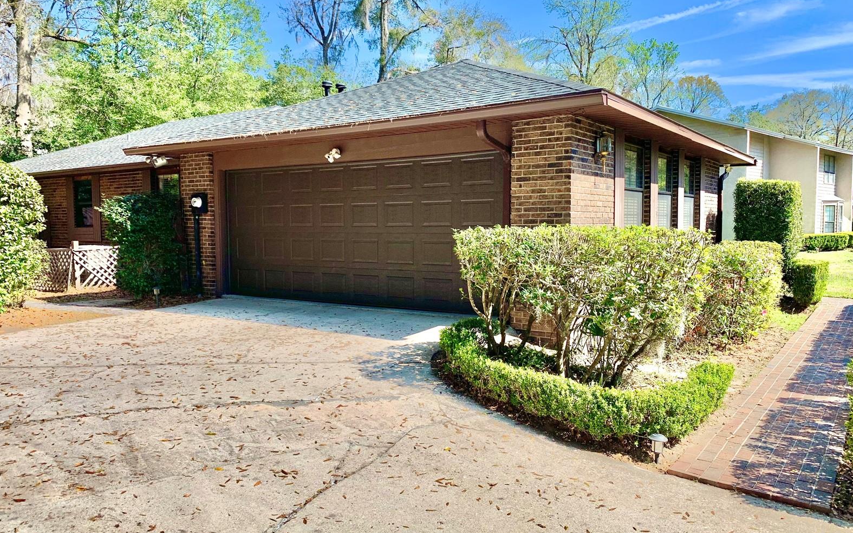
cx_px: 425
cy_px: 277
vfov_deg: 44.5
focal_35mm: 28
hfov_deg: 66.5
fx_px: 651
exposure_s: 1/2421
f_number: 1.8
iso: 25
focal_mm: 4.25
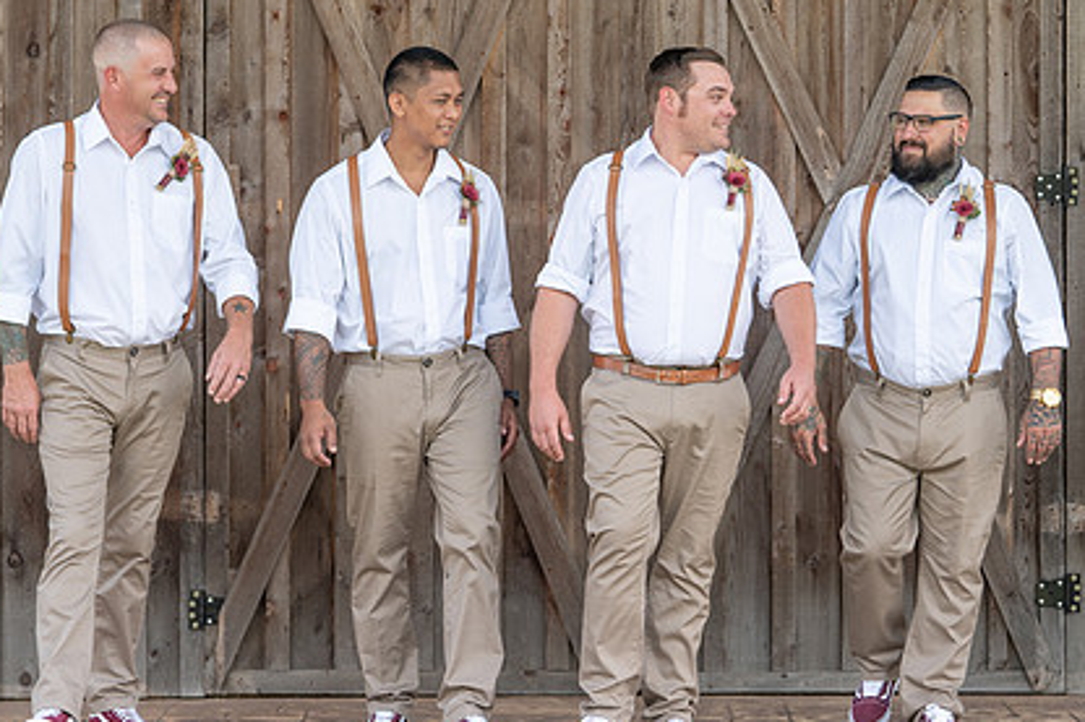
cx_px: 677
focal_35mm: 151
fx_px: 4549
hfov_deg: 13.6
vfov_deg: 9.1
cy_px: 244
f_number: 4
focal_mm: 95
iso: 125
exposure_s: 1/250
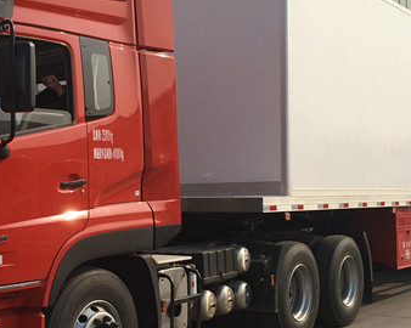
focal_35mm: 67
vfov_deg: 22.7
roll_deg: +1.0
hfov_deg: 28.1
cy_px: 207
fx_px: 815
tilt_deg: -1.2
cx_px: 129
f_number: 2.2
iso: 32
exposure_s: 1/2740
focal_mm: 4.15
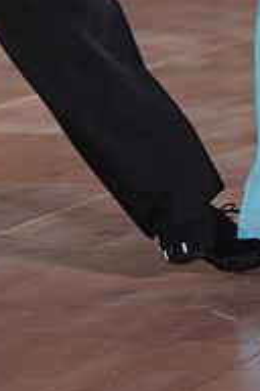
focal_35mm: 335
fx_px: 3629
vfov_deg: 6.1
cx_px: 302
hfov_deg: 4.1
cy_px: -179
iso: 1600
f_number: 4
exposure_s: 1/500
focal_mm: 111
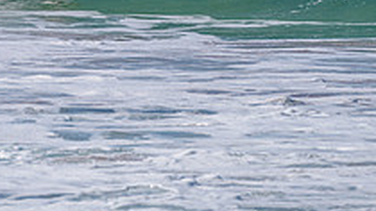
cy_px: -62
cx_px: 68
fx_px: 14403
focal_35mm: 1445
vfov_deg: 0.8
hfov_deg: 1.5
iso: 160
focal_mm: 500
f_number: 5.6
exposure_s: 1/2000
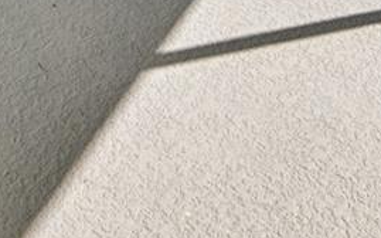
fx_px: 882
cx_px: 242
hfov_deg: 24.3
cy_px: -465
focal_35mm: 85
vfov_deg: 10.8
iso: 400
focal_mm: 14
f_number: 8
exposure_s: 1/320
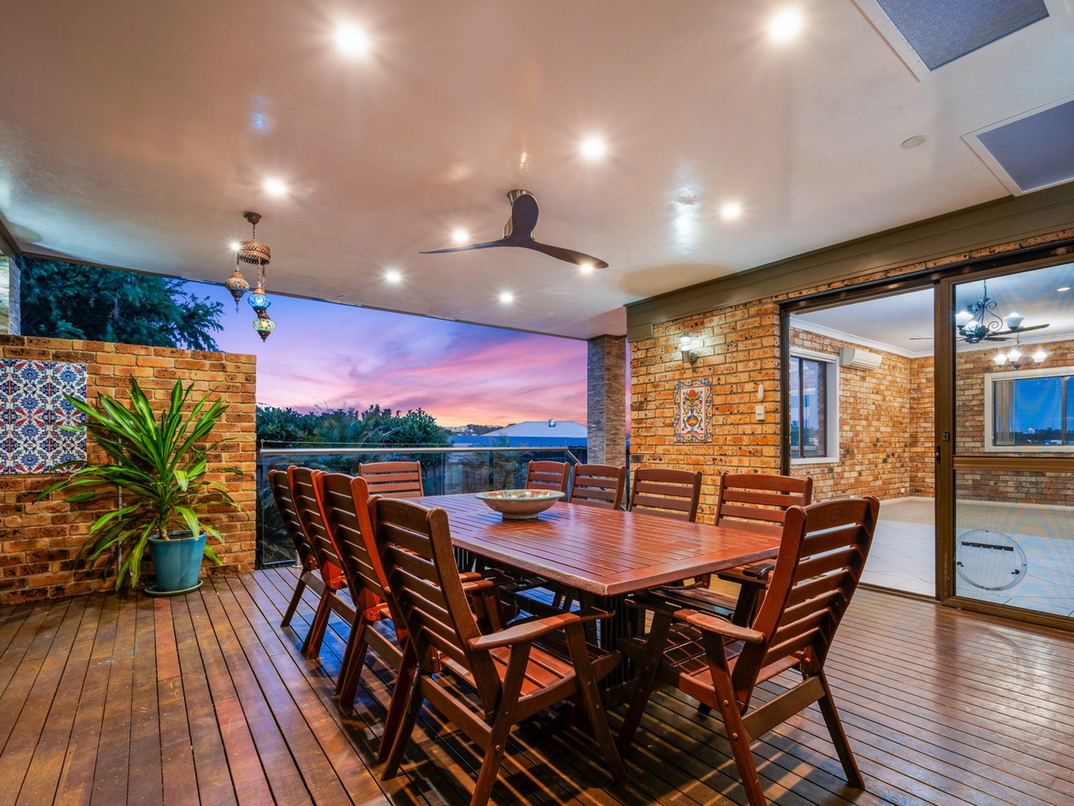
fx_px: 527
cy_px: 443
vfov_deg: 74.5
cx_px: 565
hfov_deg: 90.9
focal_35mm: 17
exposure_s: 3
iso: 100
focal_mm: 14
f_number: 8
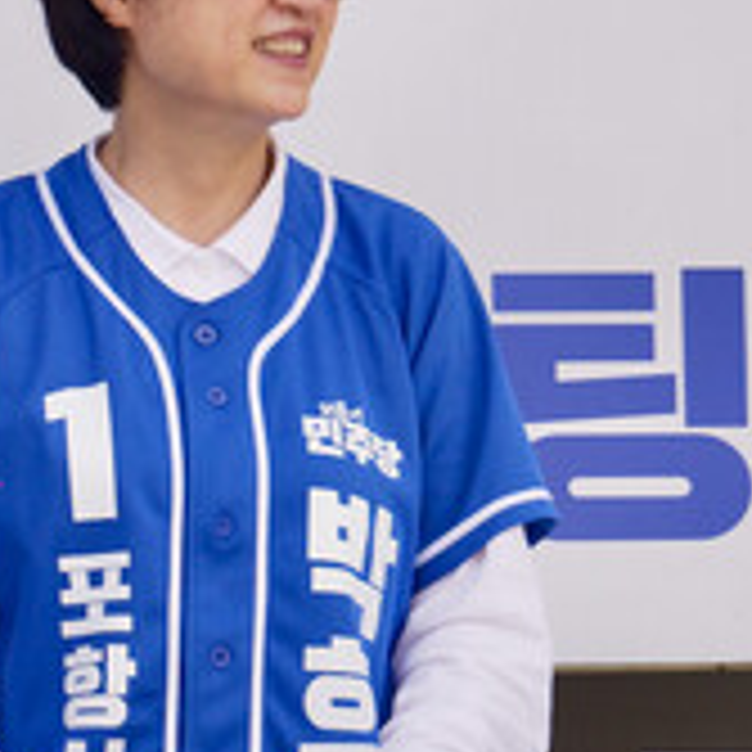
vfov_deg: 3.9
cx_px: -365
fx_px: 11011
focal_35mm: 448
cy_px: 135
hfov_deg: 3.9
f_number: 4
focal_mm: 105
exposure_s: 1/160
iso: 320
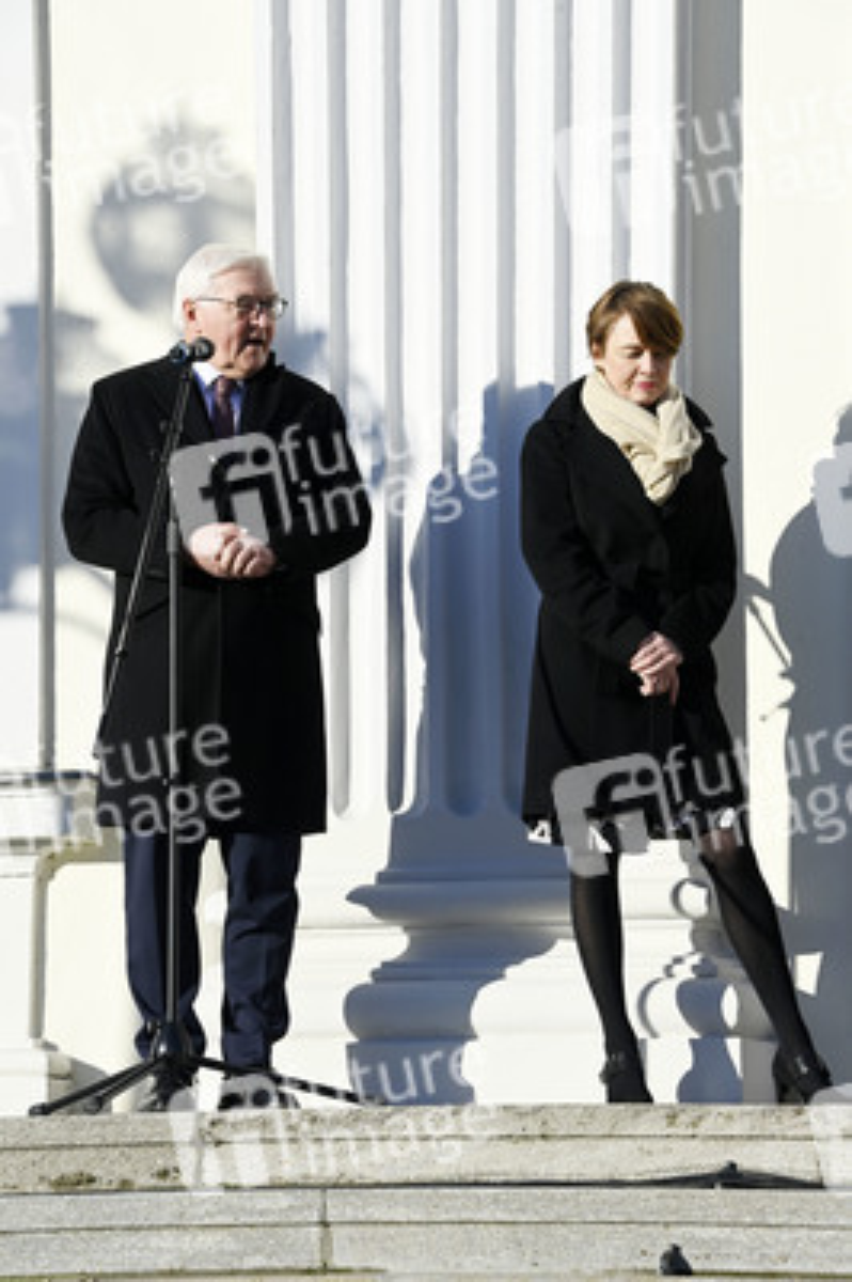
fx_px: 4800
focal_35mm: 135
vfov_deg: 15.2
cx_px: 426
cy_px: 641
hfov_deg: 10.1
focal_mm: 135
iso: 250
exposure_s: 1/320
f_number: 11
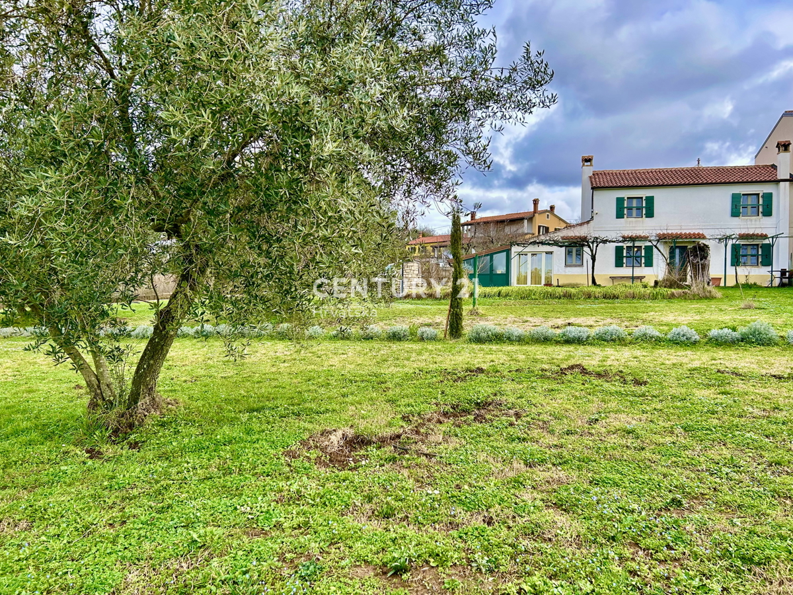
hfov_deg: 67.3
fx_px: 596
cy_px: 298
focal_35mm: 26
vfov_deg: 53.1
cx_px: 396
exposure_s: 1/1089
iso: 50
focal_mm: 5.7
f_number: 1.5
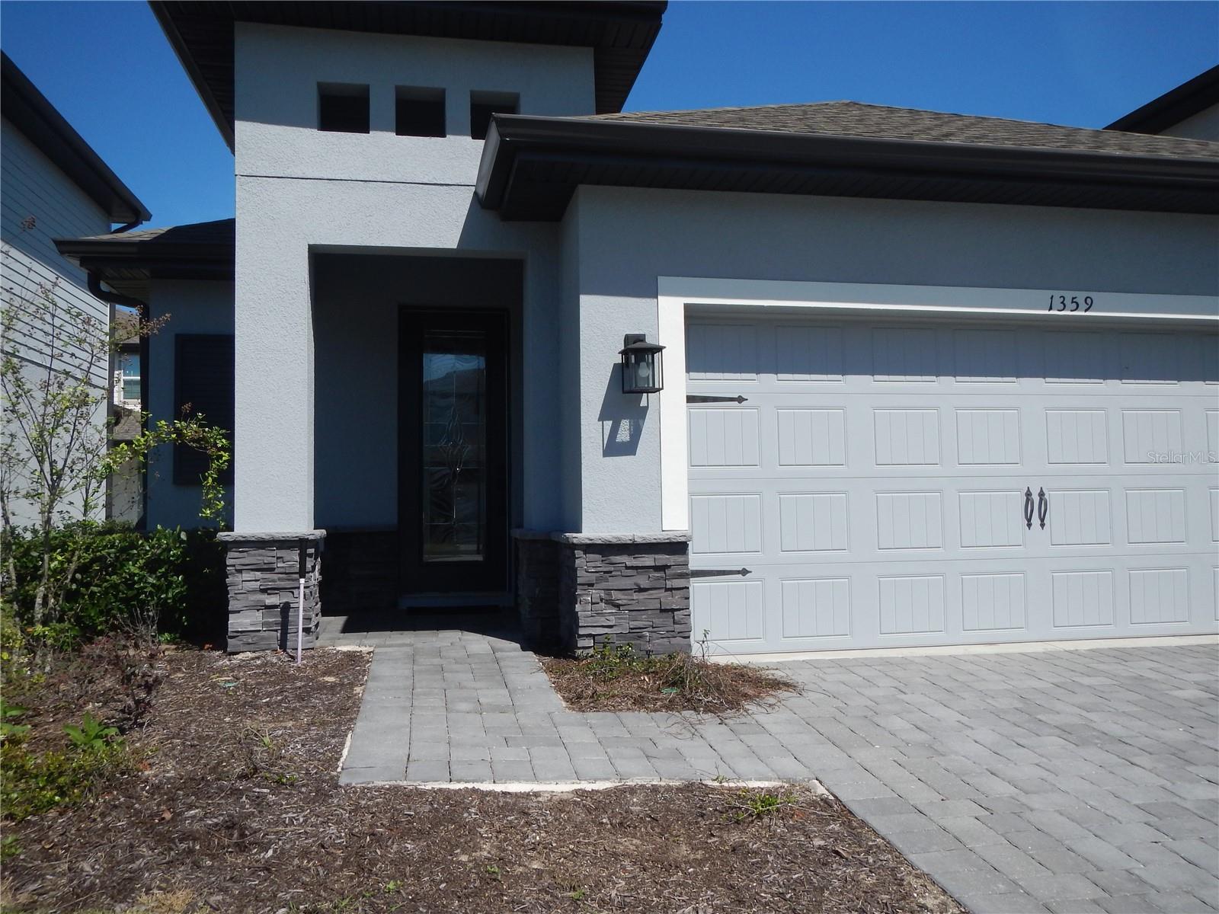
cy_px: 457
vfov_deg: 49.7
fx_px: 986
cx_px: 610
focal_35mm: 28
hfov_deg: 63.4
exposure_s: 1/1500
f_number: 3.9
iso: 125
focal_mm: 5
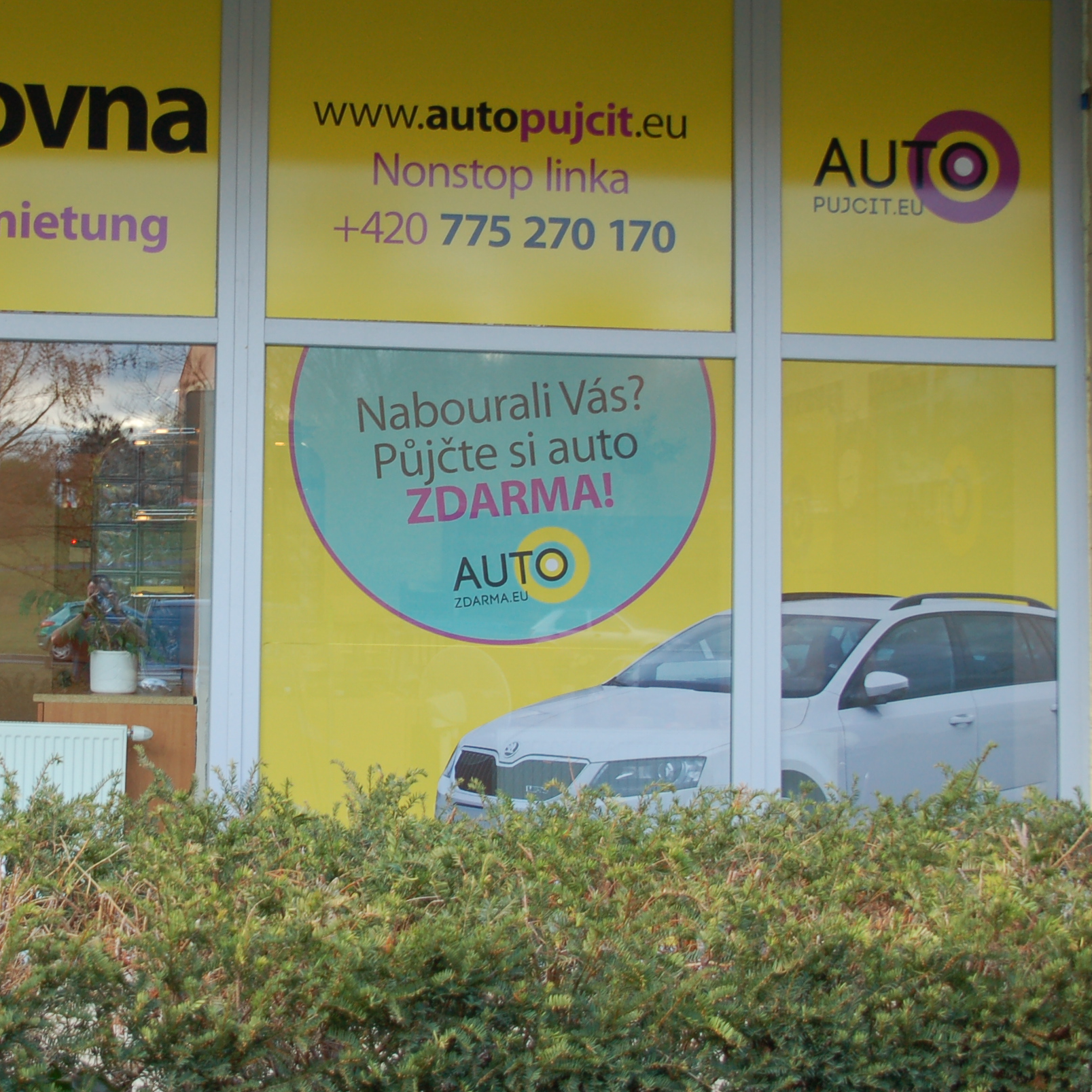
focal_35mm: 62
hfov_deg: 27.2
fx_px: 2213
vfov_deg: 27.7
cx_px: 238
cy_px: 431
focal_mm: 26
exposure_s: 1/100
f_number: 5
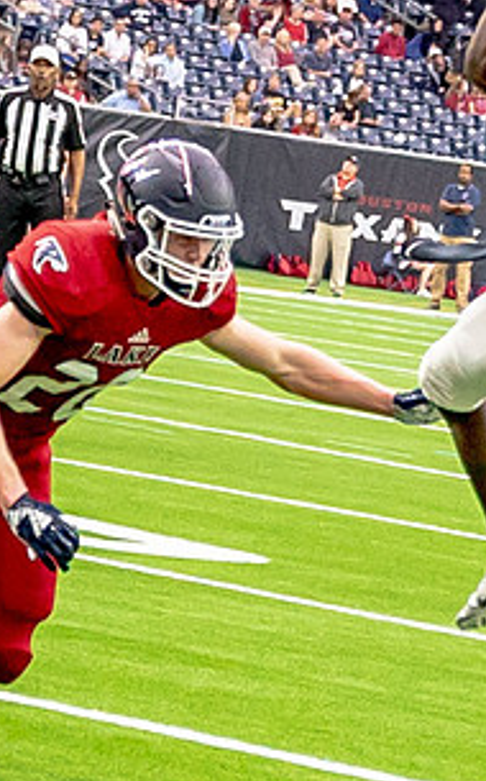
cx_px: 395
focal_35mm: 317
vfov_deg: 6.6
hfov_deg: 4.1
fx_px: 6734
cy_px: 205
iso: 2500
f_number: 2.8
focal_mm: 48
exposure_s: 1/2000
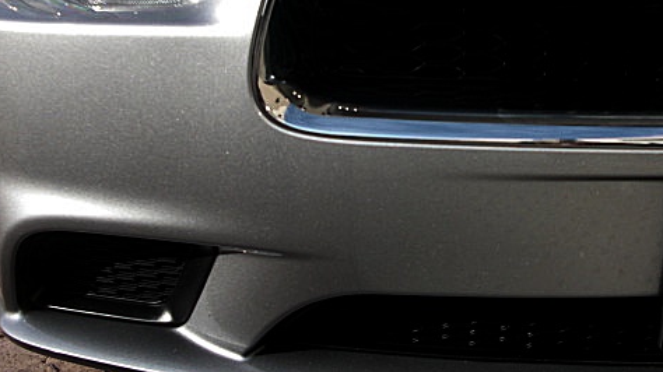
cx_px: 376
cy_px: 109
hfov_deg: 39.1
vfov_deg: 22.5
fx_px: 931
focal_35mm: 53
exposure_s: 1/500
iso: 50
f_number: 2.8
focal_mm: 6.3
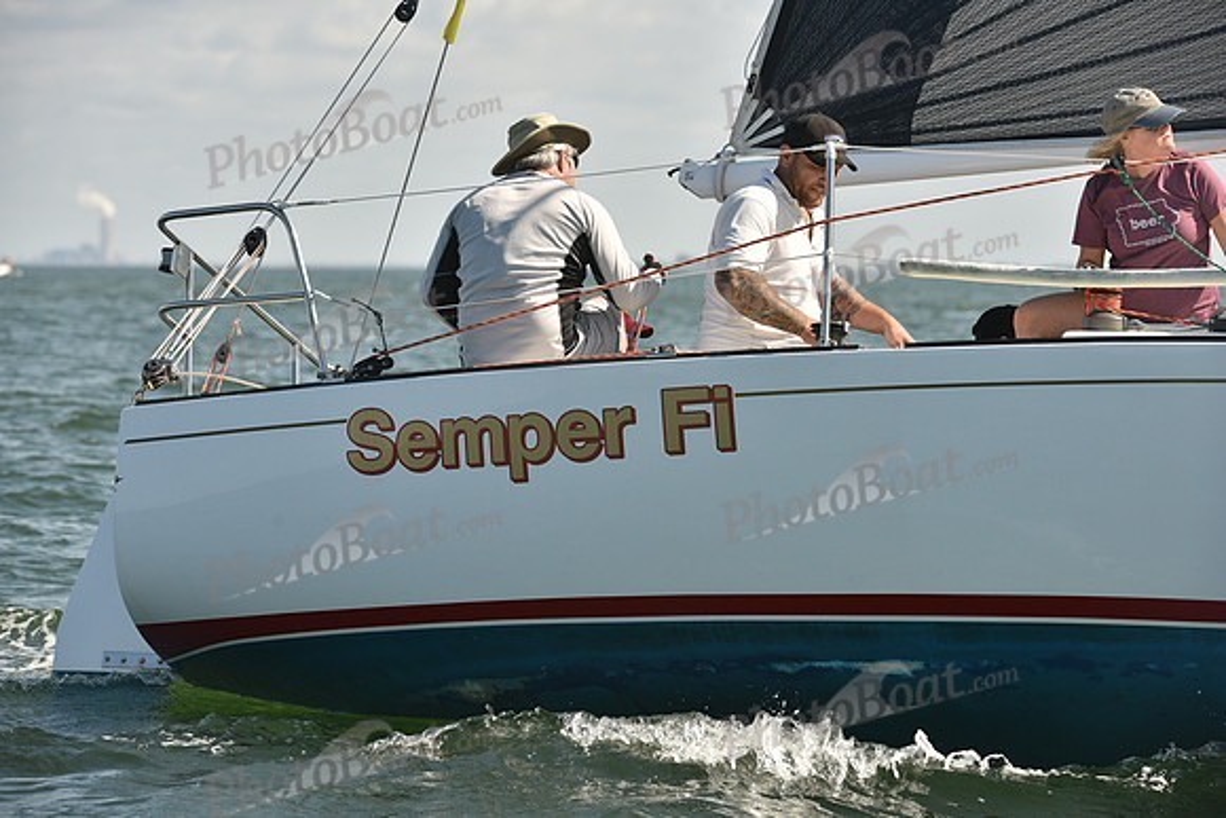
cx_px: 613
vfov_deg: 6.9
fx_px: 6812
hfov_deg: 10.3
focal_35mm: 200
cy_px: 409
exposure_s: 1/1250
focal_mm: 200
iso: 400
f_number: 7.1
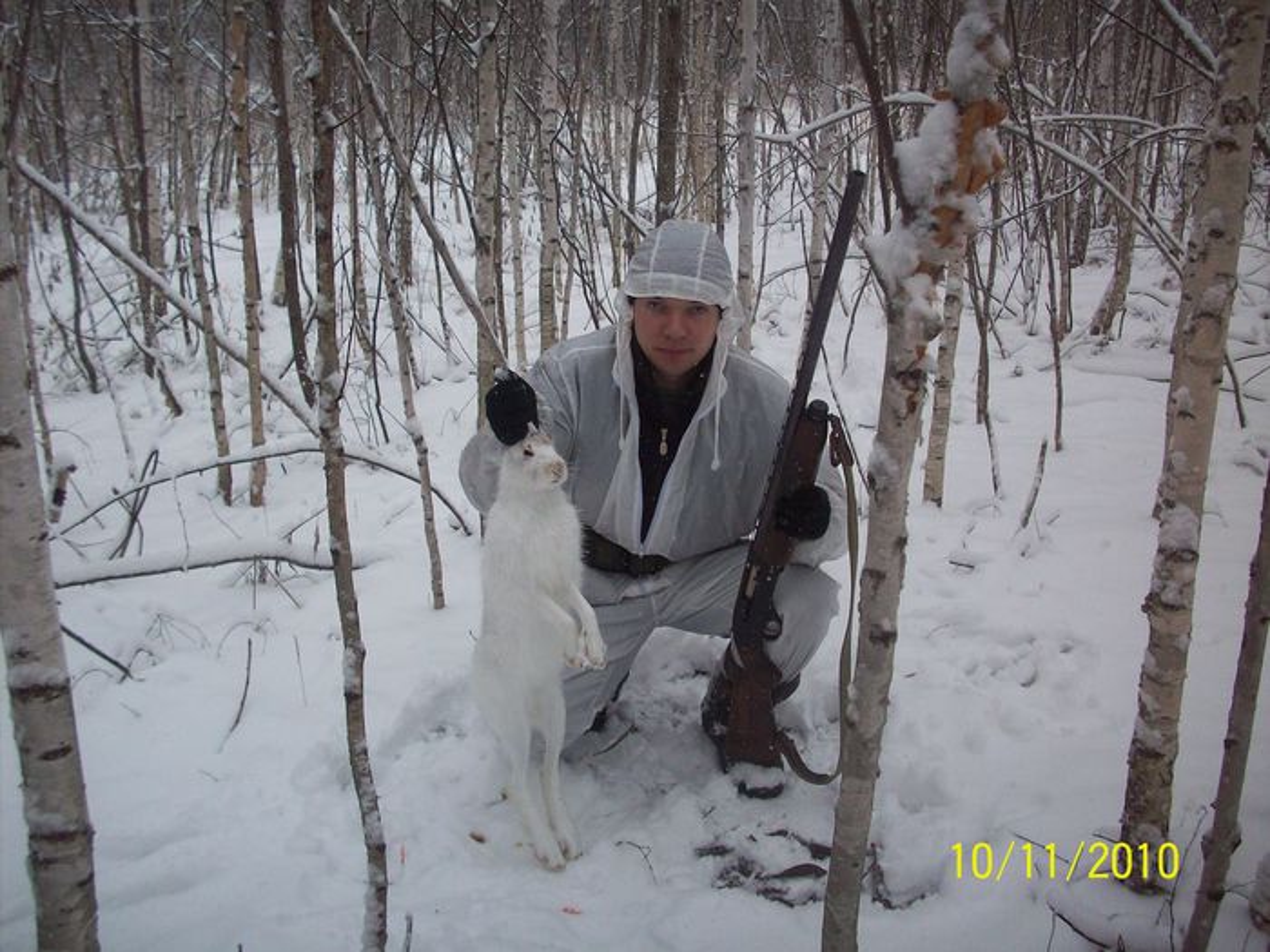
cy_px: 476
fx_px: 1357
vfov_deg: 38.7
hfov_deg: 50.1
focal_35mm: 37
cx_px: 635
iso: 80
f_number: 2.8
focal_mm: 6.2
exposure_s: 1/538
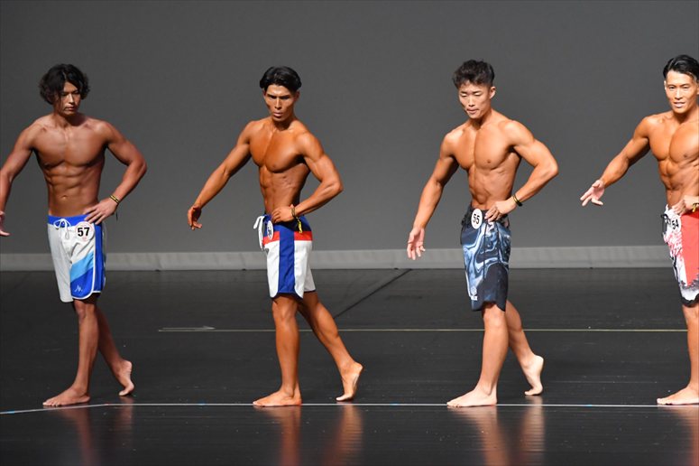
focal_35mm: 285
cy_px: 233
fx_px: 5531
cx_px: 350
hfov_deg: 7.2
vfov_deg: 4.8
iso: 4500
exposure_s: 1/400
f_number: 5.6
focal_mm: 190
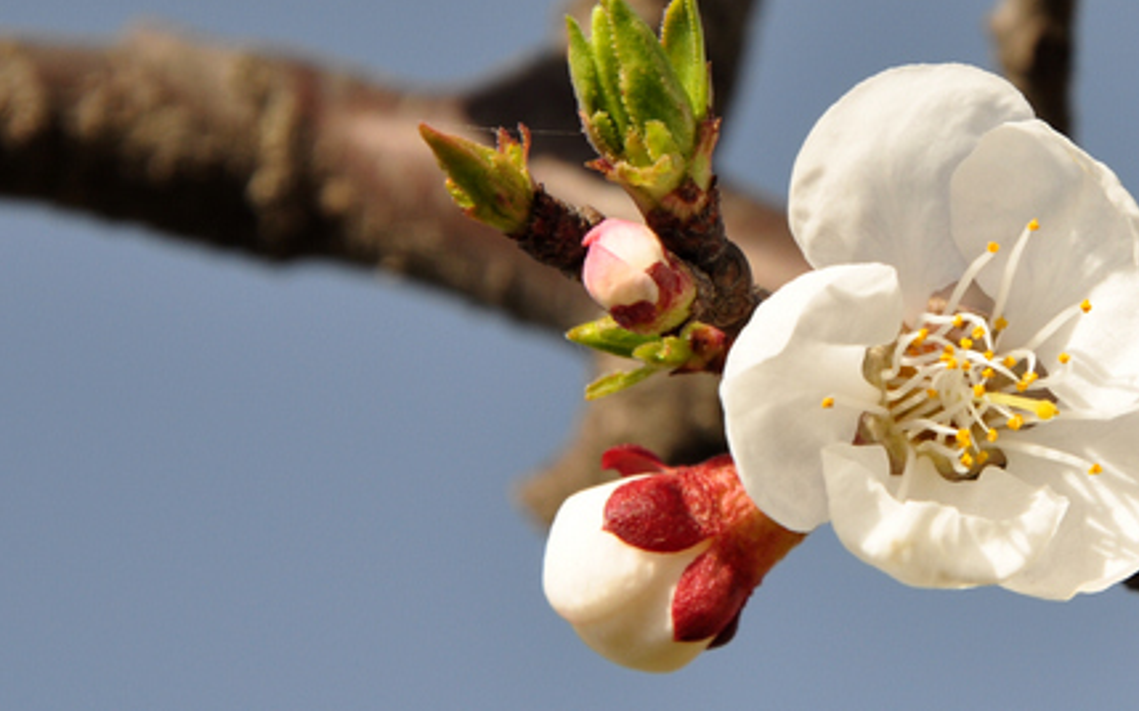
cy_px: 398
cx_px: 929
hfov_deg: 6.2
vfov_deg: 3.9
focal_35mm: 336
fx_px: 10431
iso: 200
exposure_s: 1/80
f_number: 11
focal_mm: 105
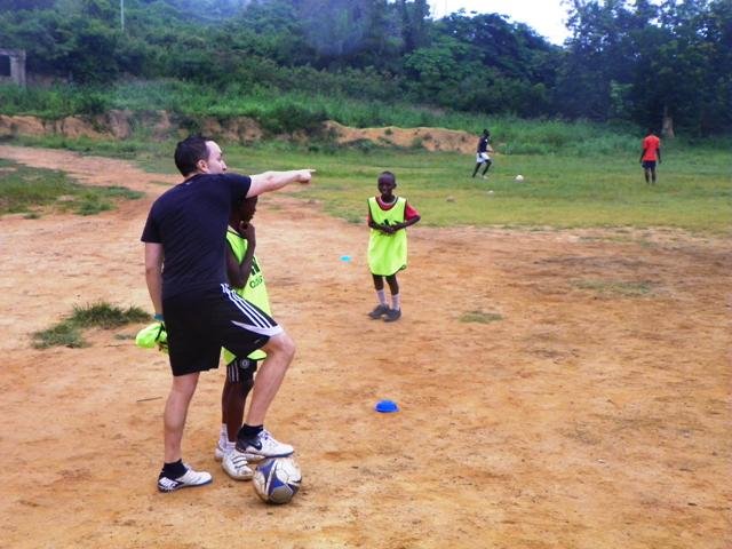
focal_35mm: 48
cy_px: 274
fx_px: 1015
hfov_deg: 39.7
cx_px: 366
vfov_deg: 30.3
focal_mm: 8.5
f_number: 3.2
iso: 200
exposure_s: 1/160
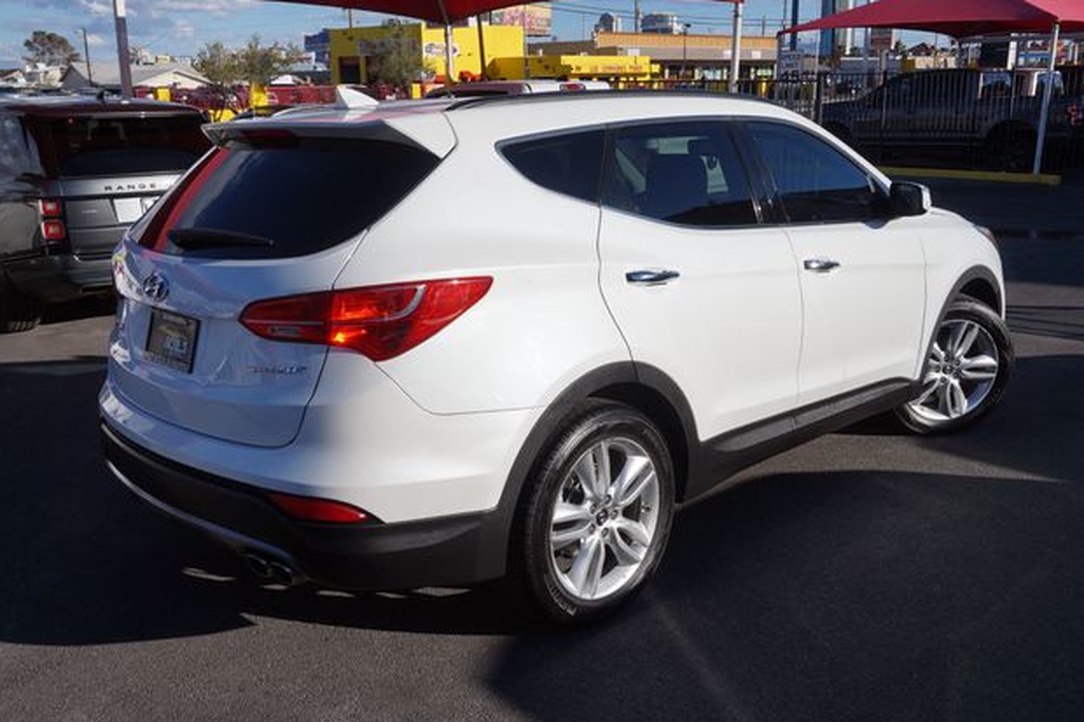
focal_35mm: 33
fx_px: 979
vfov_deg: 40.5
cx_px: 544
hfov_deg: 58.0
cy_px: 358
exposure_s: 1/320
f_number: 11
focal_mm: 21
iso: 100
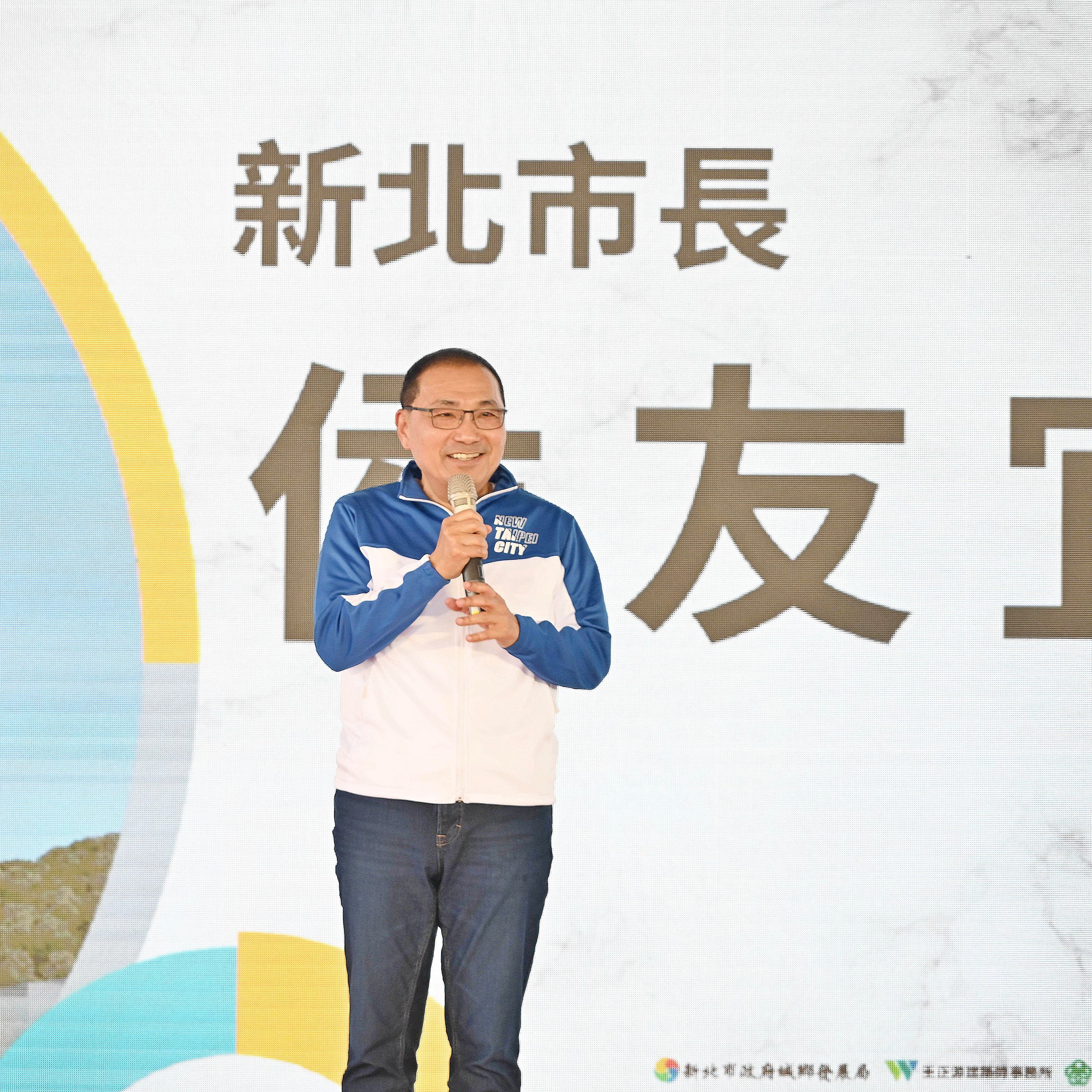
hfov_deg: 11.3
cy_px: 548
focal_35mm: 154
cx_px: 473
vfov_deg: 11.3
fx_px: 5496
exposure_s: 1/250
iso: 450
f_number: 4
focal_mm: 120
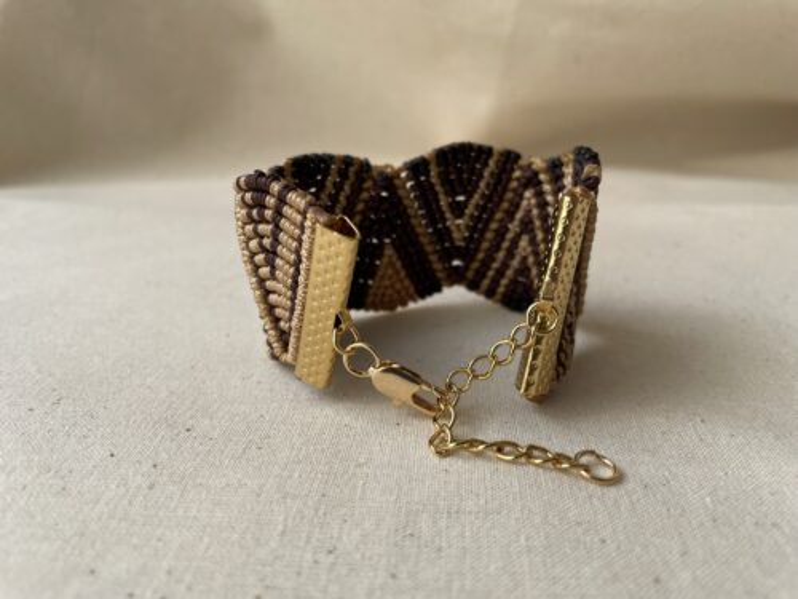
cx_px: 399
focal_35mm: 26
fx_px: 599
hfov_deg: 67.3
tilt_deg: -20.3
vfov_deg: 53.1
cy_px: 300
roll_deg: +0.4
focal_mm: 4.2
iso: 32
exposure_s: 1/473
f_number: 1.6
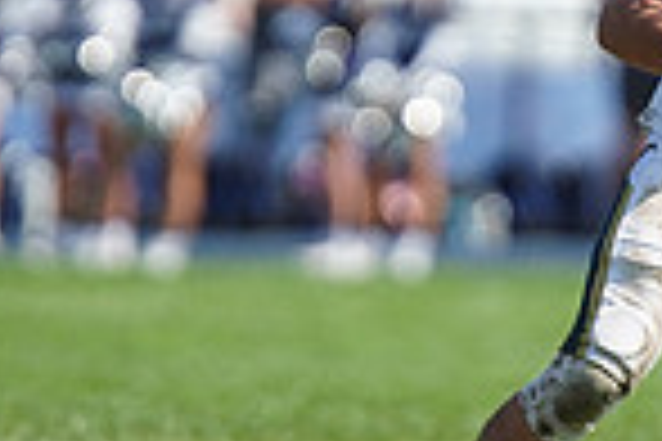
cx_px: 446
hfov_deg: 1.7
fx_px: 21697
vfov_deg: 1.2
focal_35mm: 1180
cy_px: 25
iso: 400
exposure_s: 1/5000
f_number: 2.8
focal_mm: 300
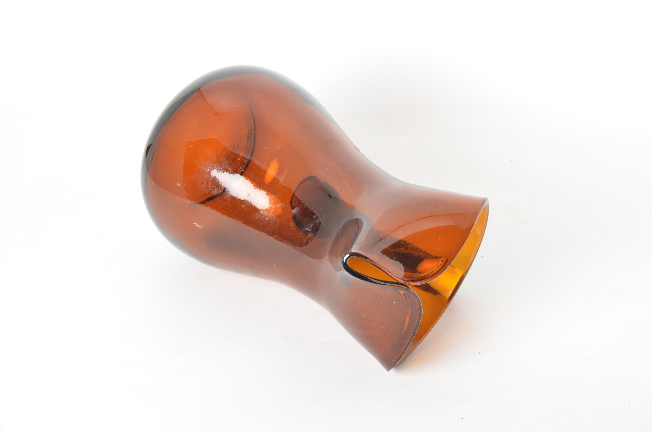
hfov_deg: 27.0
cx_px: 326
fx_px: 1356
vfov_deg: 18.1
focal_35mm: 75
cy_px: 216
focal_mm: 50
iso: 100
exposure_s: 1/125
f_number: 11
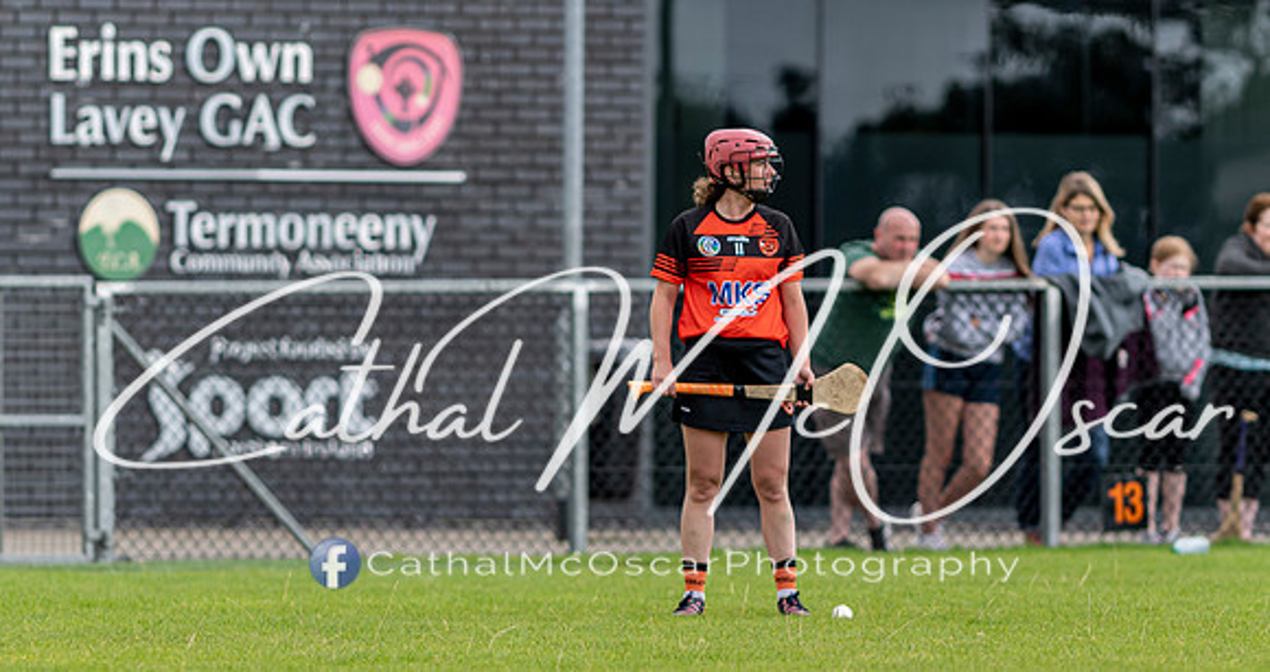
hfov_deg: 3.2
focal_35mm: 686
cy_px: 427
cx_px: 633
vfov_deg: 1.7
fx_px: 22774
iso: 160
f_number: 2.8
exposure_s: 1/1000
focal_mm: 300
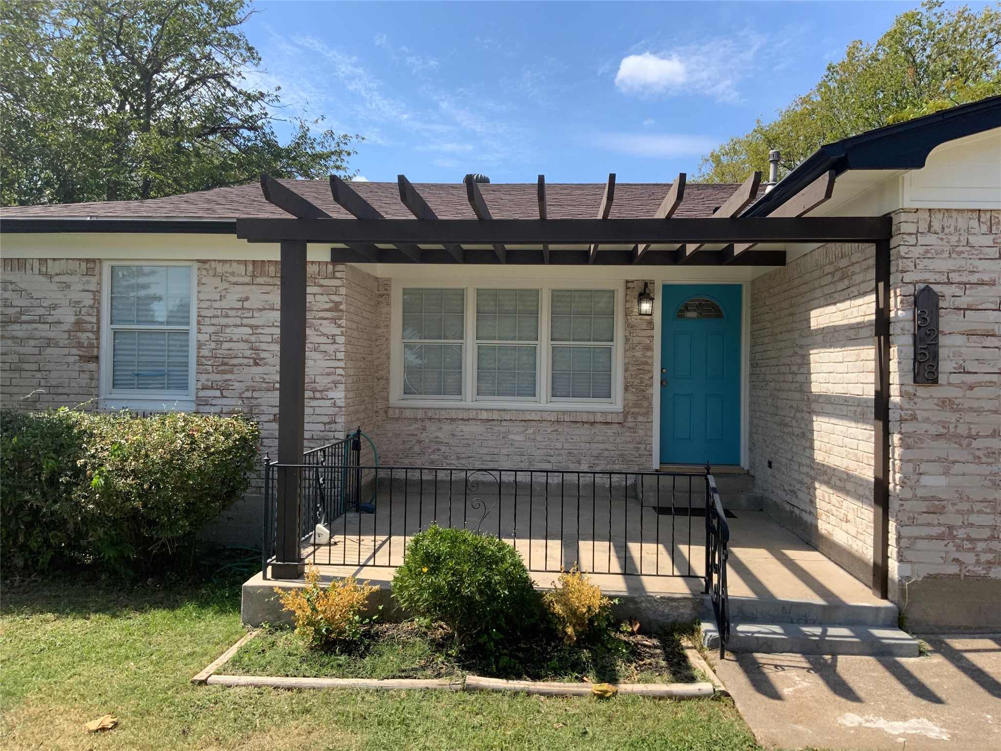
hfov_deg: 61.7
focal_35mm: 29
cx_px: 500
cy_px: 376
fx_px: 839
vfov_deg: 48.2
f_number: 1.8
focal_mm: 3
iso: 16
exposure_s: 1/1412
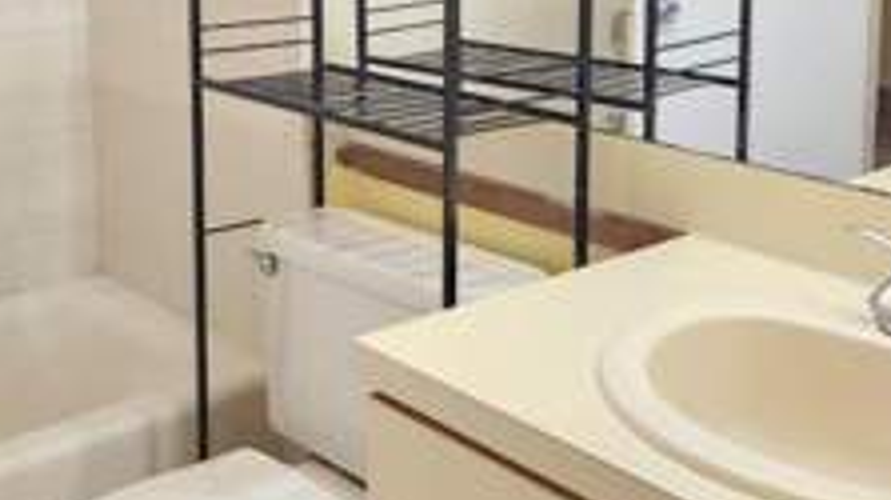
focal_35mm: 54
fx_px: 1275
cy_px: 32
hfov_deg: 38.4
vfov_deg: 21.6
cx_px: 380
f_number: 1.8
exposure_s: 1/120
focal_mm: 5.4
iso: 100
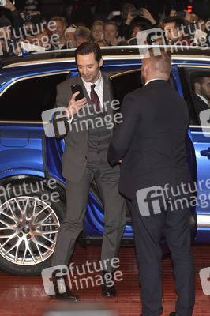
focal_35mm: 105
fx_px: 920
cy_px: 158
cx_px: 105
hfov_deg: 13.0
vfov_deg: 19.5
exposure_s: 1/640
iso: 400
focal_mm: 70
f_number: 4
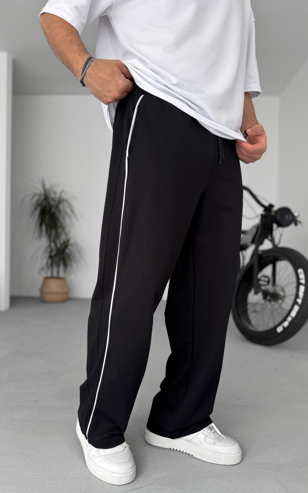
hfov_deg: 46.0
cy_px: 255
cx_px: 158
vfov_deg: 68.4
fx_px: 363
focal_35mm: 27
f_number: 1.8
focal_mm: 6.76
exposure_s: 1/120
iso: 100
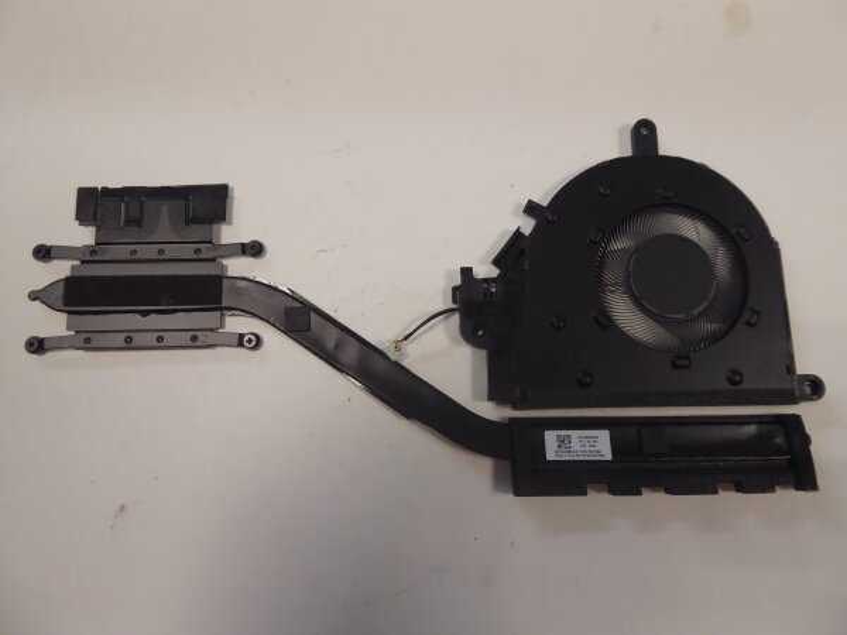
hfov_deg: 69.4
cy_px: 318
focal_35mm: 25
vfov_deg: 54.9
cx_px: 424
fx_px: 612
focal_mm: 4.3
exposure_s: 1/60
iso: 250
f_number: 3.3
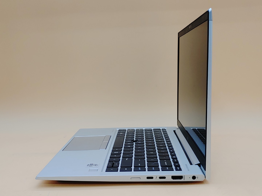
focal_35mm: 44
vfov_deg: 32.9
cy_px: 98
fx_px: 333
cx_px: 131
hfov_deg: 42.9
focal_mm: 4.36
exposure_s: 1/110
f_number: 1.8
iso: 50
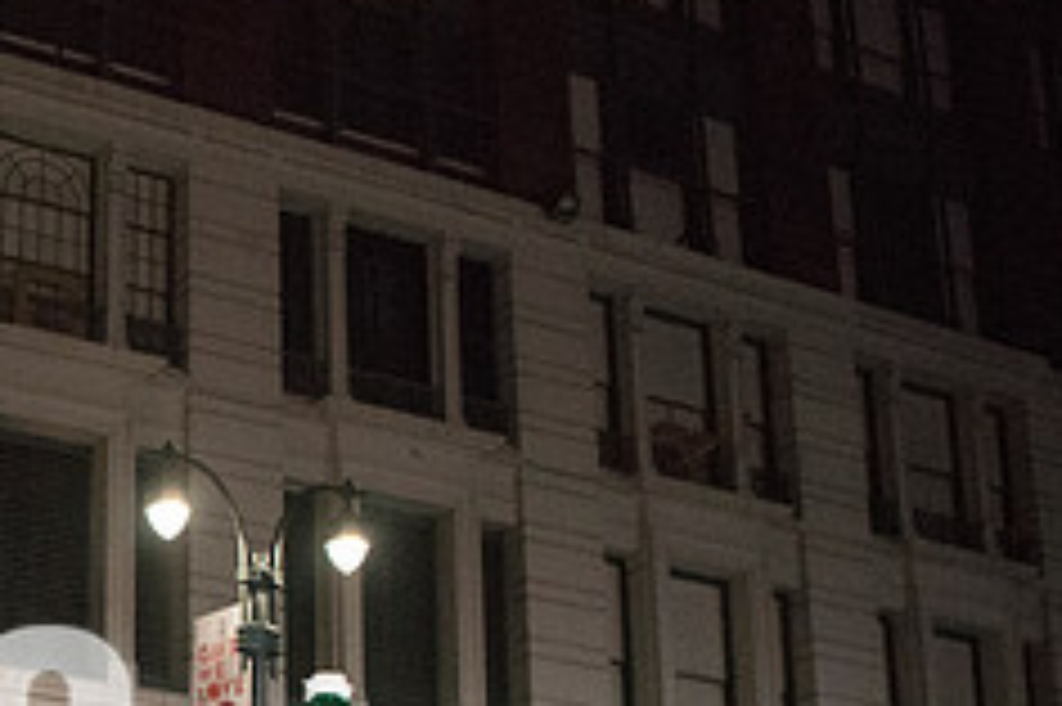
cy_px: 839
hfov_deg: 29.3
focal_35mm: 59
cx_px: -207
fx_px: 1739
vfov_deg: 21.4
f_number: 2.8
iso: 8000
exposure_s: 1/3200
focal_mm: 24
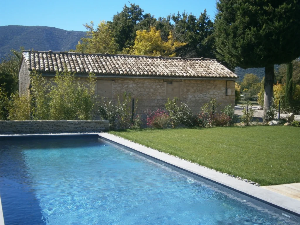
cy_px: 112
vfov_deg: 30.9
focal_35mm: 47
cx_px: 150
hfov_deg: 40.4
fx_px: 407
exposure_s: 1/100
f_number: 9.7
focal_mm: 8.3
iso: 80
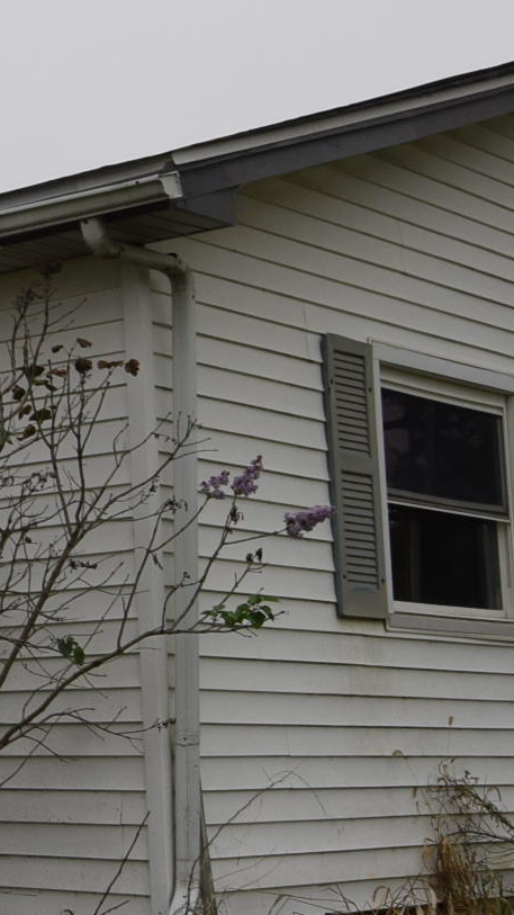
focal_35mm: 81
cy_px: 450
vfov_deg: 26.2
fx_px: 1964
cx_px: -472
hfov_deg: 13.1
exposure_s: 1/250
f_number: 8
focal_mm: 14
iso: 360
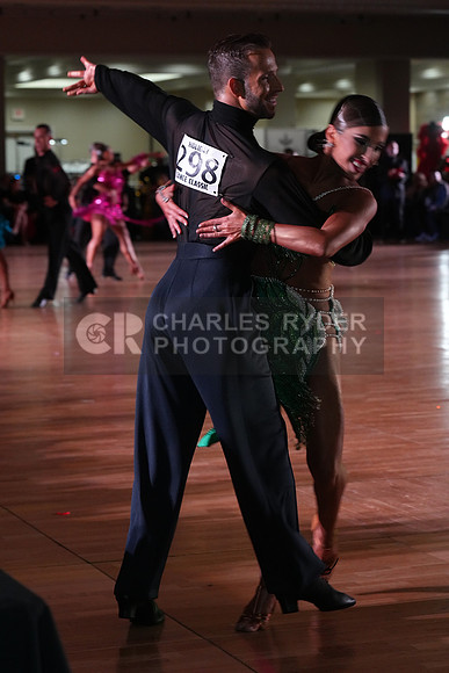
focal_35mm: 93
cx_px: 224
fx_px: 1739
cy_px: 336
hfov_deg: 14.7
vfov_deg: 21.9
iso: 4000
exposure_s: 1/200
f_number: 5.6
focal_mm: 93
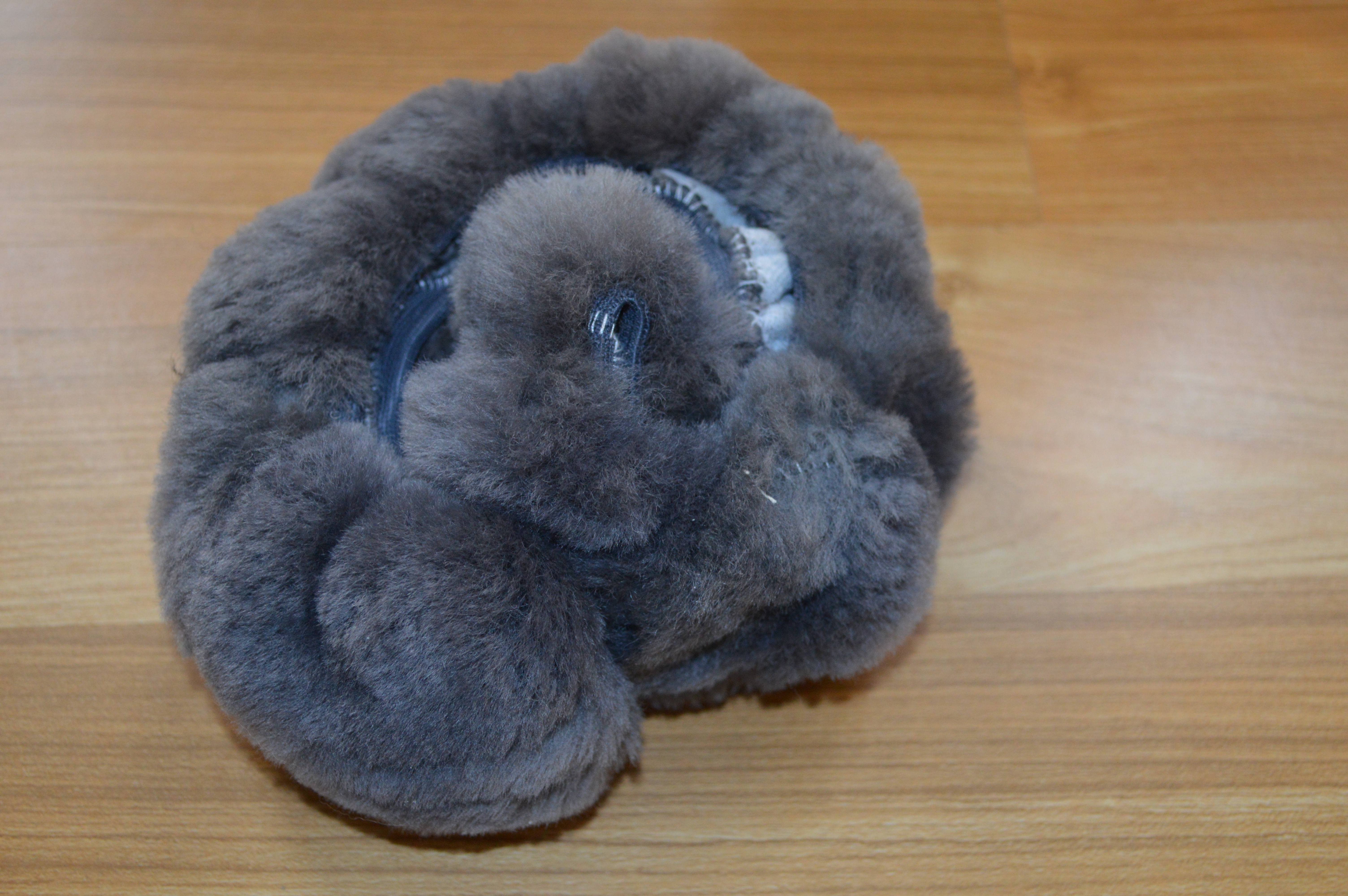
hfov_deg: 41.1
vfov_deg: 28.0
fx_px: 1796
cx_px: 674
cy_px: 448
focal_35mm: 48
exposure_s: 1/60
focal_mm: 32
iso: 800
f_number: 4.8
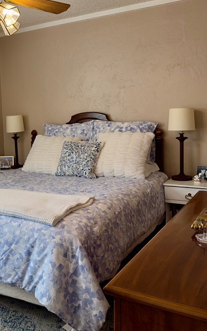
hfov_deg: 28.5
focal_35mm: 42
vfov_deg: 47.1
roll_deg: +3.7
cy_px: 145
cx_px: -4
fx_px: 379
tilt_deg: -5.8
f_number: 1.78
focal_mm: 6.86
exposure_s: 1/173
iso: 80
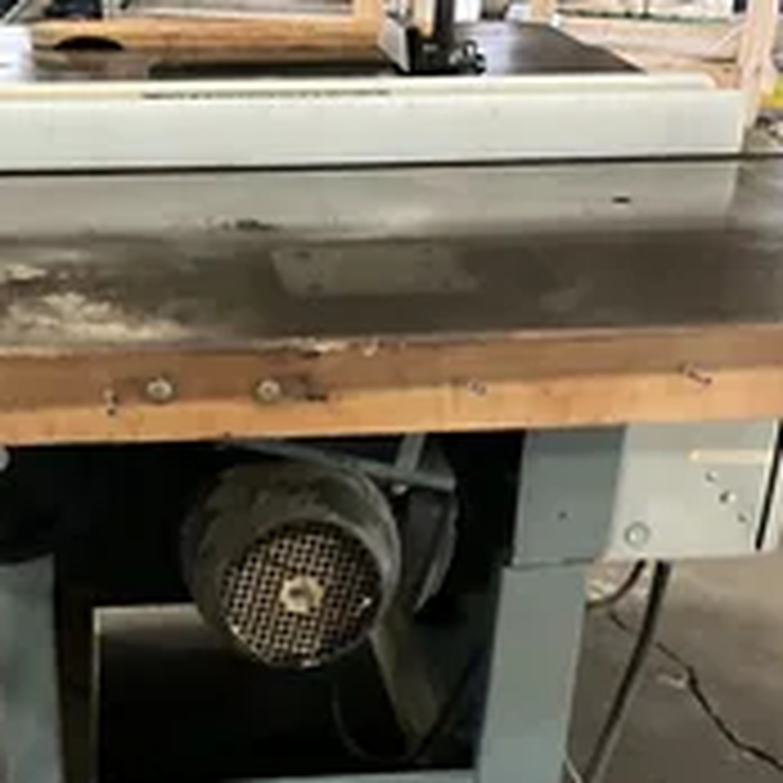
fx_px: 1510
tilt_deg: -30.3
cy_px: 639
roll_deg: -1.7
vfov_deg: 28.4
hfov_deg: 28.9
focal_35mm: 59
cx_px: 252
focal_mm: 3
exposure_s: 1/30
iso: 500
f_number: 1.8
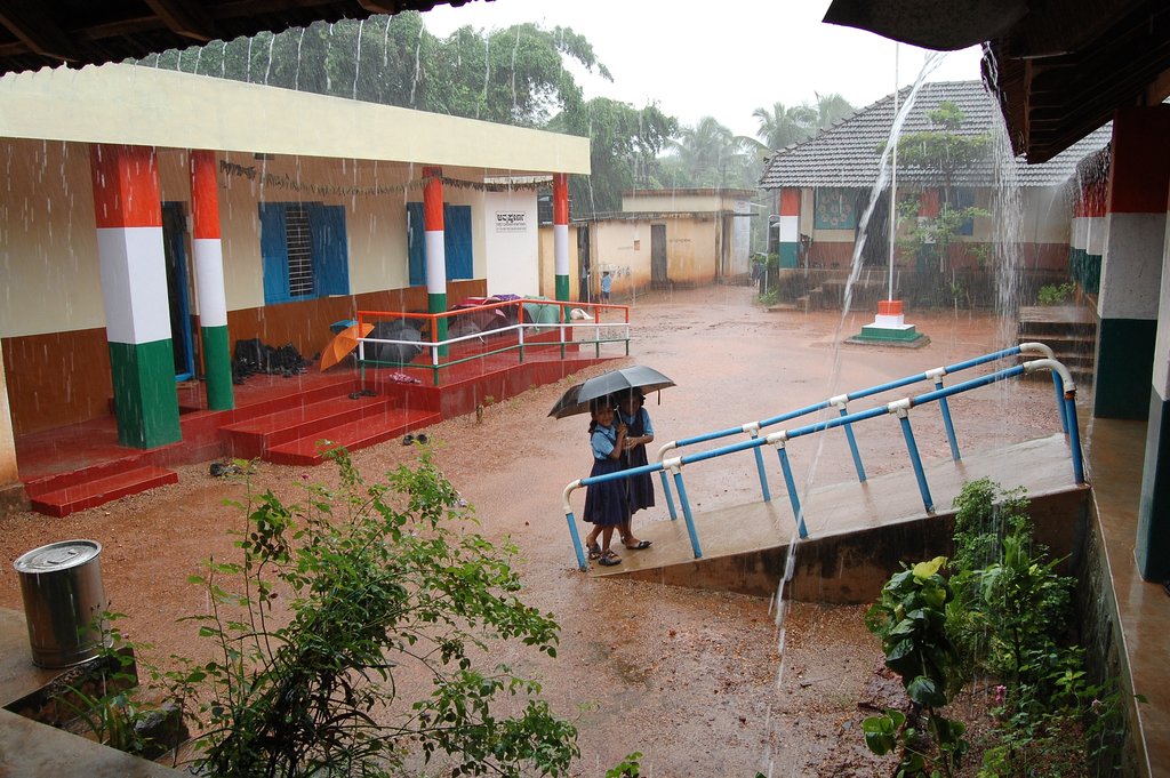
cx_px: 585
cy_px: 389
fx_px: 877
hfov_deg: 67.4
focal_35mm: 27
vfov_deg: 47.9
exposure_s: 1/60
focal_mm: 18
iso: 400
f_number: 9
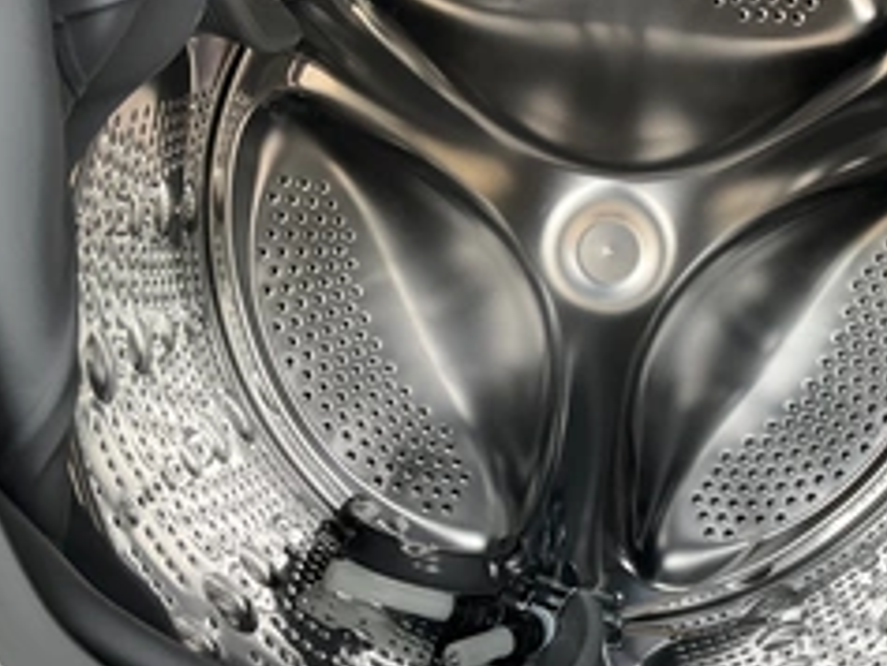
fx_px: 1256
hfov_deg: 38.3
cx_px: 614
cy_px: 314
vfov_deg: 29.7
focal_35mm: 49
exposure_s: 1/127
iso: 16
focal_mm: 3
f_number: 1.8
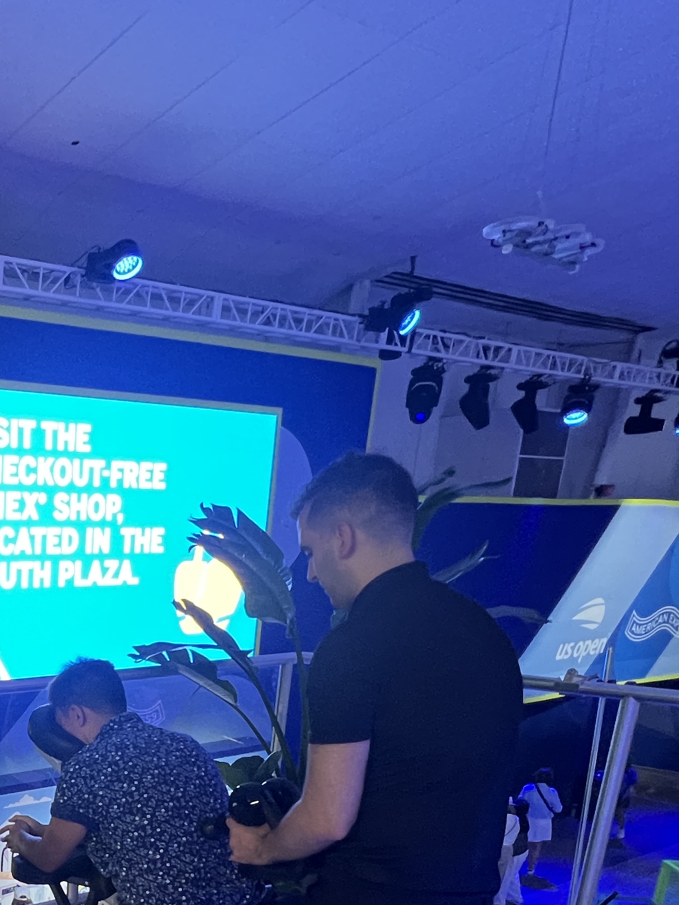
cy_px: 814
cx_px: -136
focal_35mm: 32
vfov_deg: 50.4
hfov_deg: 35.0
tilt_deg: -14.2
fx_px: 837
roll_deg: +0.8
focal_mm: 1.57
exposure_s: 1/60
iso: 320
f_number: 1.8
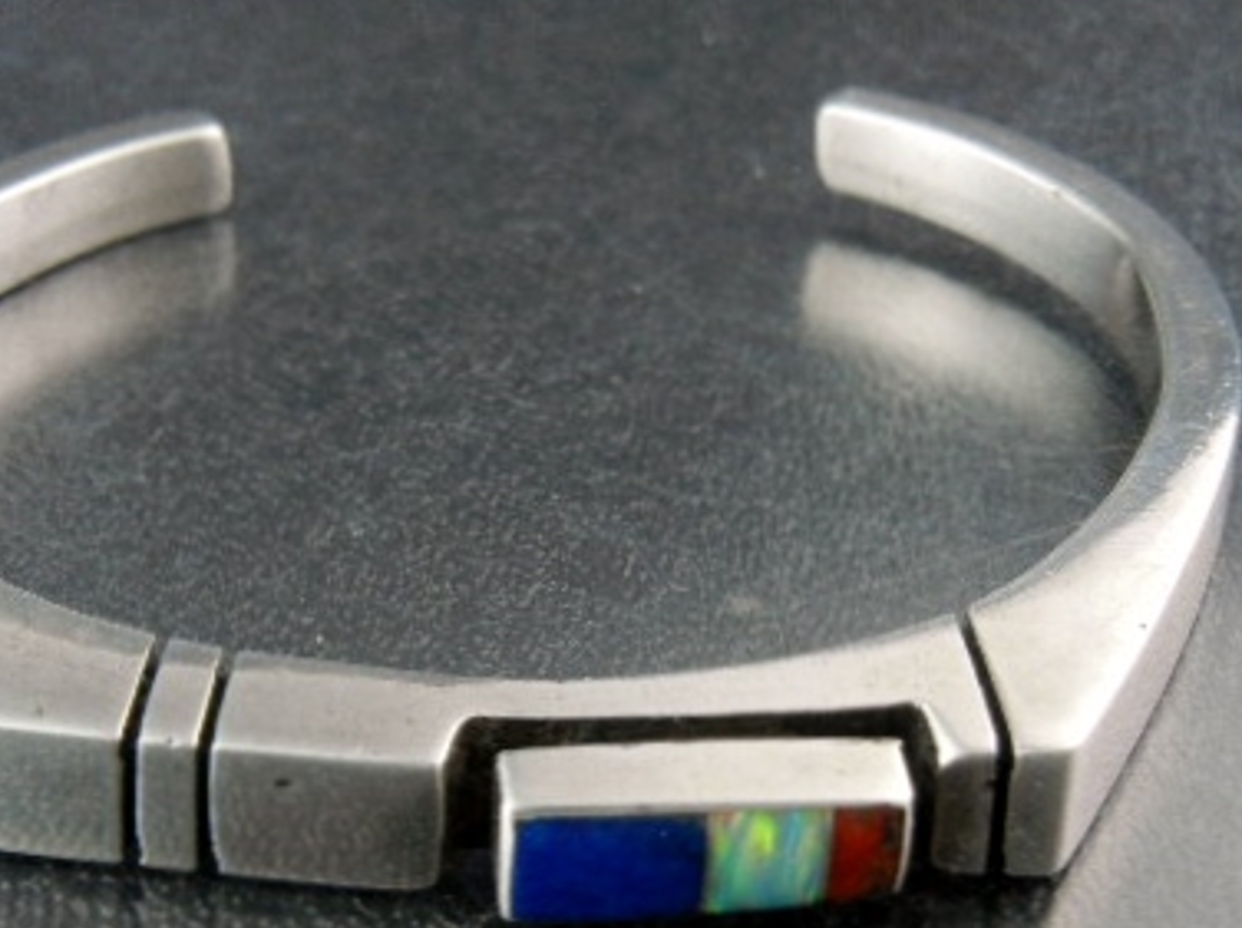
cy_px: 578
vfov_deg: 14.7
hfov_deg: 19.6
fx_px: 3583
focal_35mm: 100
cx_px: 512
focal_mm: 10.6
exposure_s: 1/17.6
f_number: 4
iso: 400
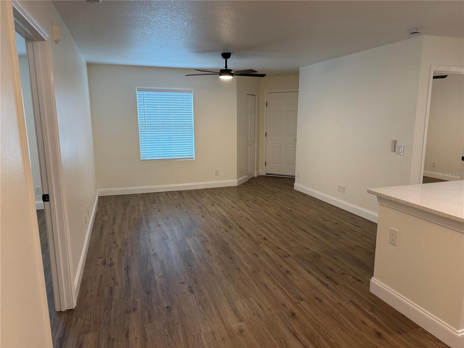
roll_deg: +0.4
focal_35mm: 24
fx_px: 322
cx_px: 232
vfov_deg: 56.8
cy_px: 174
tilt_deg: -10.1
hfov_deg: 71.6
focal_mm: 6.76
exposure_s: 1/120
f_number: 1.78
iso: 200
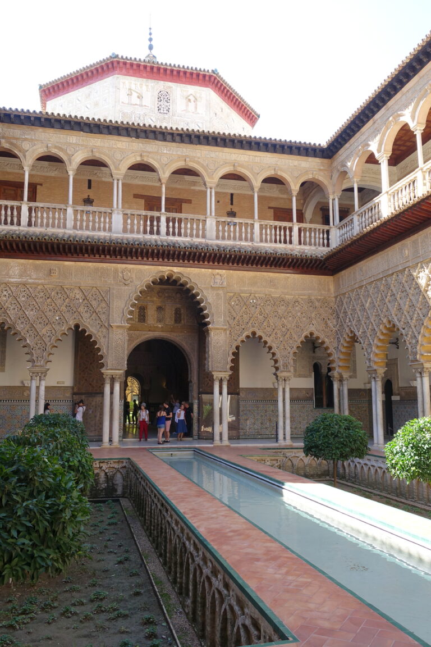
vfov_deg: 63.7
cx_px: 216
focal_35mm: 29
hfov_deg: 45.0
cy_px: 324
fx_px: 521
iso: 125
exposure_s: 1/125
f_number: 4
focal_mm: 10.81
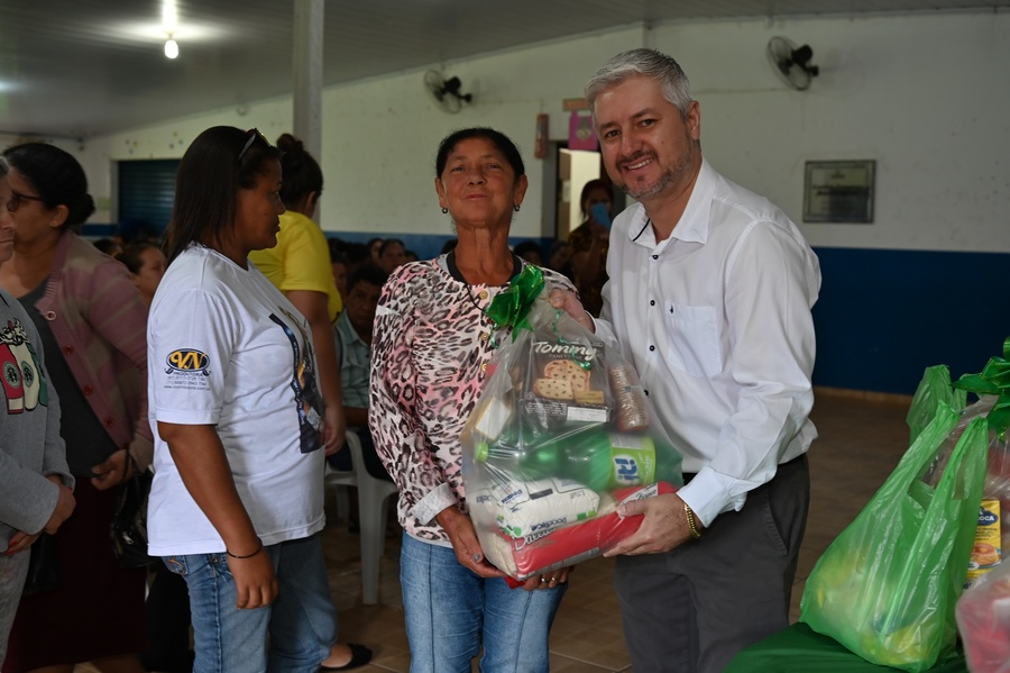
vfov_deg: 30.5
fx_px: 1234
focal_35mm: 44
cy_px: 336
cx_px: 505
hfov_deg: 44.5
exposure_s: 1/60
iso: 360
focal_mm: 44
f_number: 4
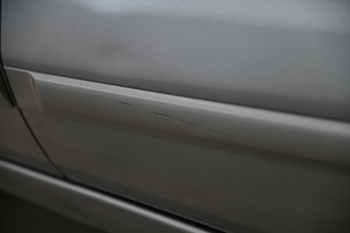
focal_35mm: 78
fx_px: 758
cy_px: 116
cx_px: 175
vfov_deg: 17.5
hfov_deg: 26.0
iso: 2000
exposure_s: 1/50
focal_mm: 78
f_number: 4
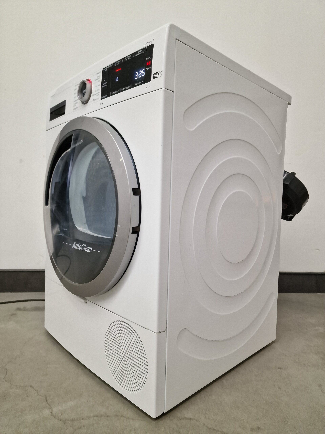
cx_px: 162
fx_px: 288
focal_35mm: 23
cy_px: 217
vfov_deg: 73.9
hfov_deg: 58.9
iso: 250
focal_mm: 6.4
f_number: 1.8
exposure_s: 1/100
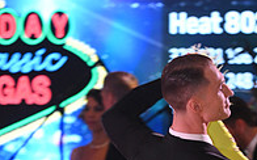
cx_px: 221
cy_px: 367
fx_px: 4226
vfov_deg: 2.2
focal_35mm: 604
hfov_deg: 3.5
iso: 2000
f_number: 4.5
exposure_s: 1/200
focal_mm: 200
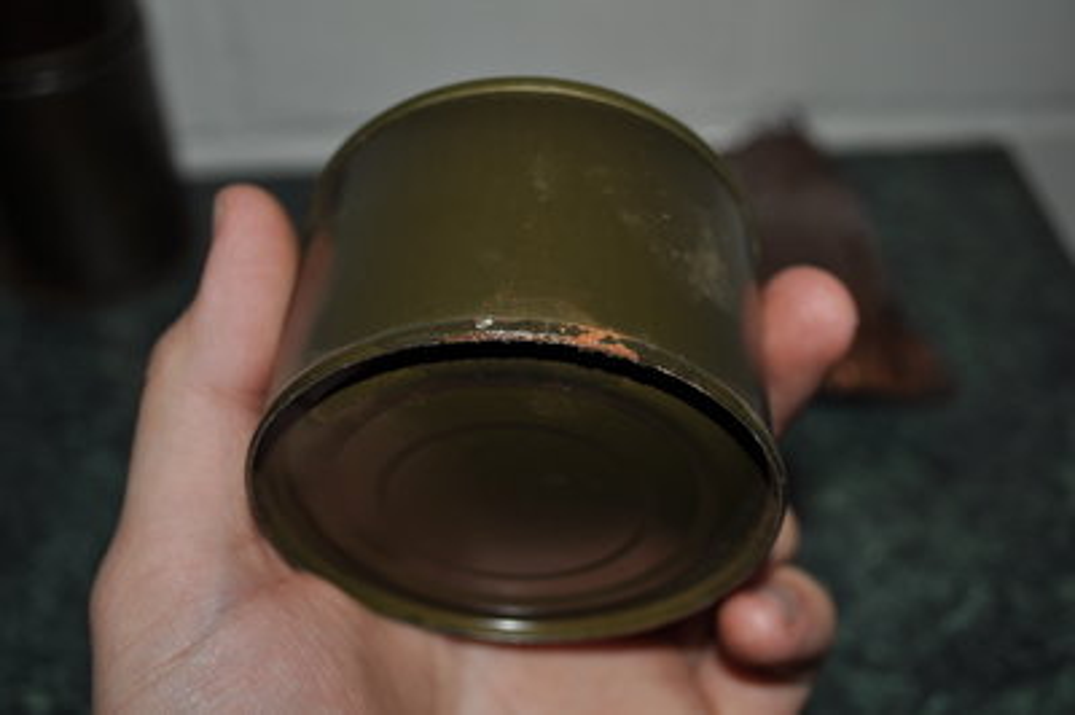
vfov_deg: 31.8
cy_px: 358
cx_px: 538
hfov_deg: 46.4
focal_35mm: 42
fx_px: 1253
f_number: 4.5
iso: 200
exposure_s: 1/60
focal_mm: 28
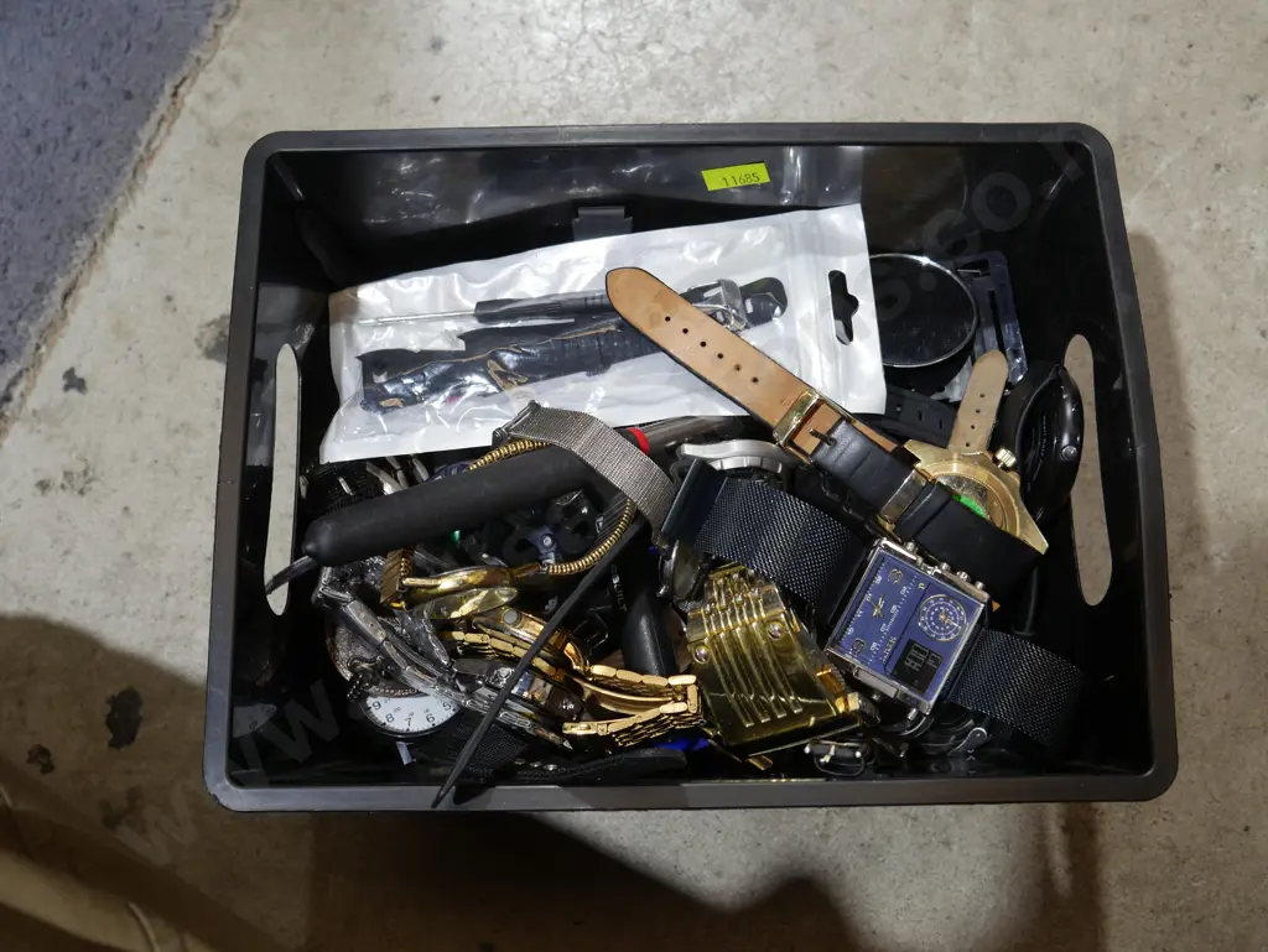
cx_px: 634
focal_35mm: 40
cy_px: 476
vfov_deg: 36.0
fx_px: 1466
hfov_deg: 46.8
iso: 400
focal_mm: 20
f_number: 4.5
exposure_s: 1/60
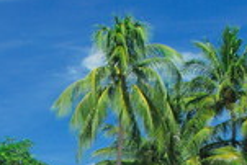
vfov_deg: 10.2
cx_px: 65
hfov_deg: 15.6
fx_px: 900
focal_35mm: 131
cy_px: 240
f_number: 11
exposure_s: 1/50
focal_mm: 22
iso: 100
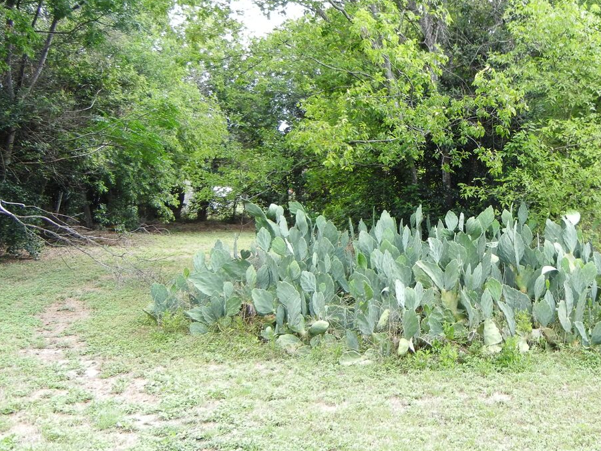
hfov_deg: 38.3
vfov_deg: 30.2
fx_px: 833
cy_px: 191
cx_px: 475
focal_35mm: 48
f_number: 3.5
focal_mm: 5.4
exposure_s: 1/182
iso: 160
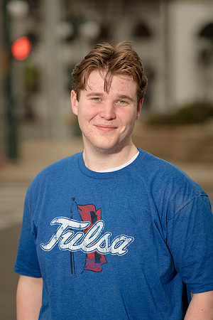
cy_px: 160
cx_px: 106
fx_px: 1509
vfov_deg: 12.1
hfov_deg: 8.1
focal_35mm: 170
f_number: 4.5
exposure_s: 1/250
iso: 64
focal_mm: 170
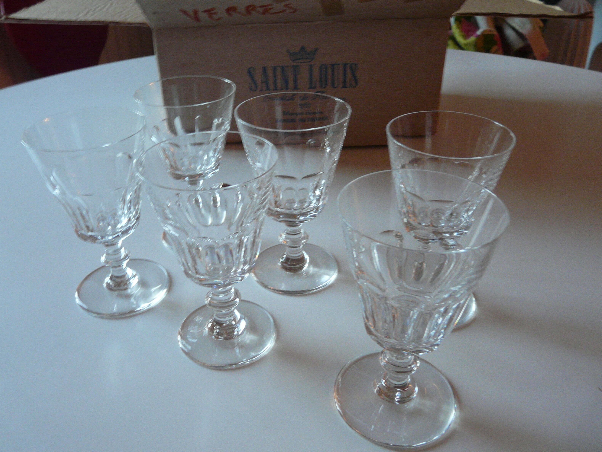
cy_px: 224
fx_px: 504
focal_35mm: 29
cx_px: 293
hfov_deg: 61.6
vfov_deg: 48.2
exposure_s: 1/8
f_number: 2.8
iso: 200
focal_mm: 4.6
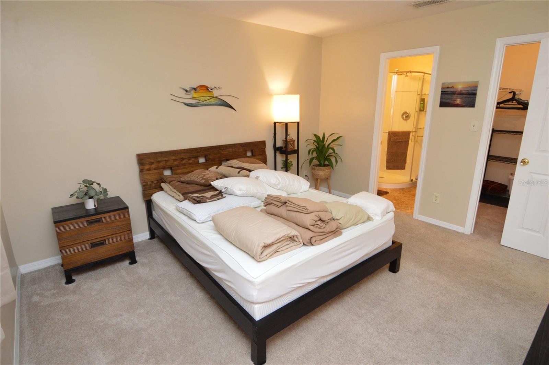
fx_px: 274
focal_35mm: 18
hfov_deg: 90.1
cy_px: 182
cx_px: 274
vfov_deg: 67.3
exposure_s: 1/60
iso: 1100
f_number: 4
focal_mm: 12
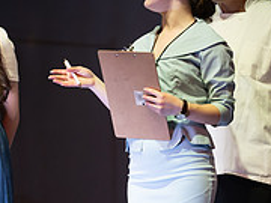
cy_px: 81
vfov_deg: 5.3
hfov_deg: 7.0
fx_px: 2200
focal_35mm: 281
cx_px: -46
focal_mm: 82
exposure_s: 1/320
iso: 900
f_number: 2.8
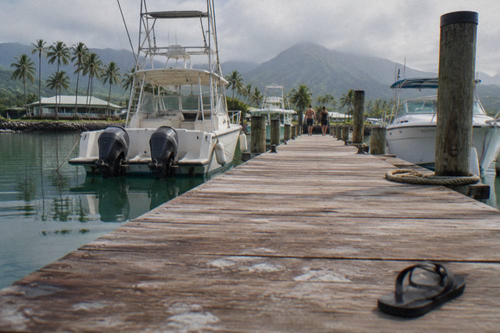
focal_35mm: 40
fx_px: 555
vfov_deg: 33.4
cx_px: 250
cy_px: 166
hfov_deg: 48.5
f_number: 4.5
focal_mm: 40
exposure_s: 1/1000
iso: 400
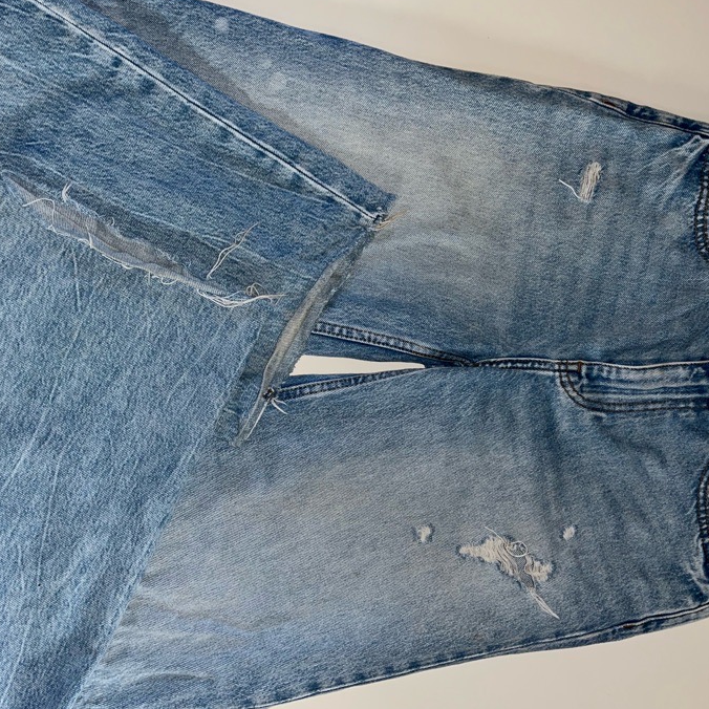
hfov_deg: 48.4
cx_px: 332
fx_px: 788
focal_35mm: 34
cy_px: 350
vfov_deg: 48.4
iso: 40
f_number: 1.6
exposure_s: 1/34
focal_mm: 5.1
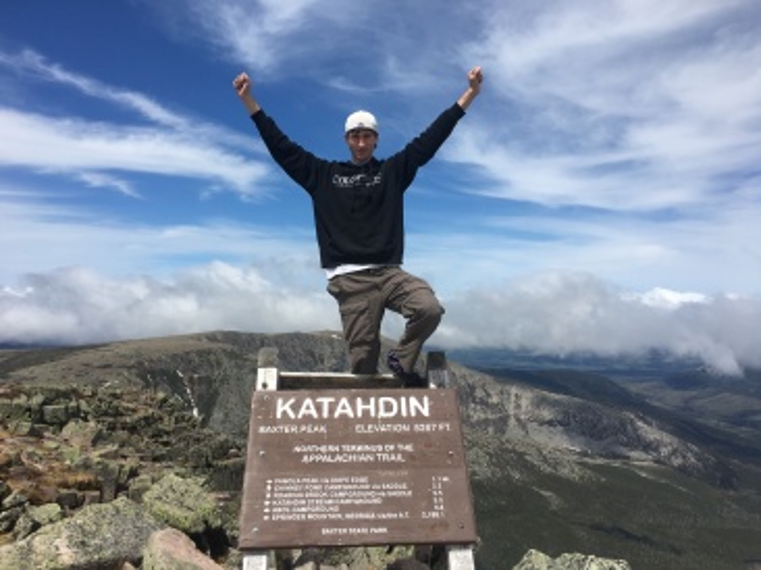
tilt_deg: +2.5
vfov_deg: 48.2
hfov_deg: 61.7
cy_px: 285
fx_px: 637
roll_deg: +0.0
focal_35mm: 29
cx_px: 380
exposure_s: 1/2747
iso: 25
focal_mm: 4.15
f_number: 2.2
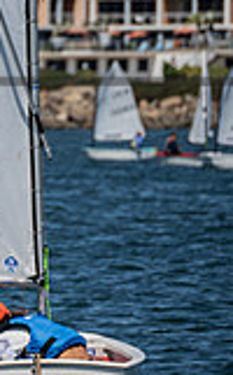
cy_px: 136
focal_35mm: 846
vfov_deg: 2.5
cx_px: -403
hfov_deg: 1.5
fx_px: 8634
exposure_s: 1/1250
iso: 250
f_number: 8
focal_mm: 230
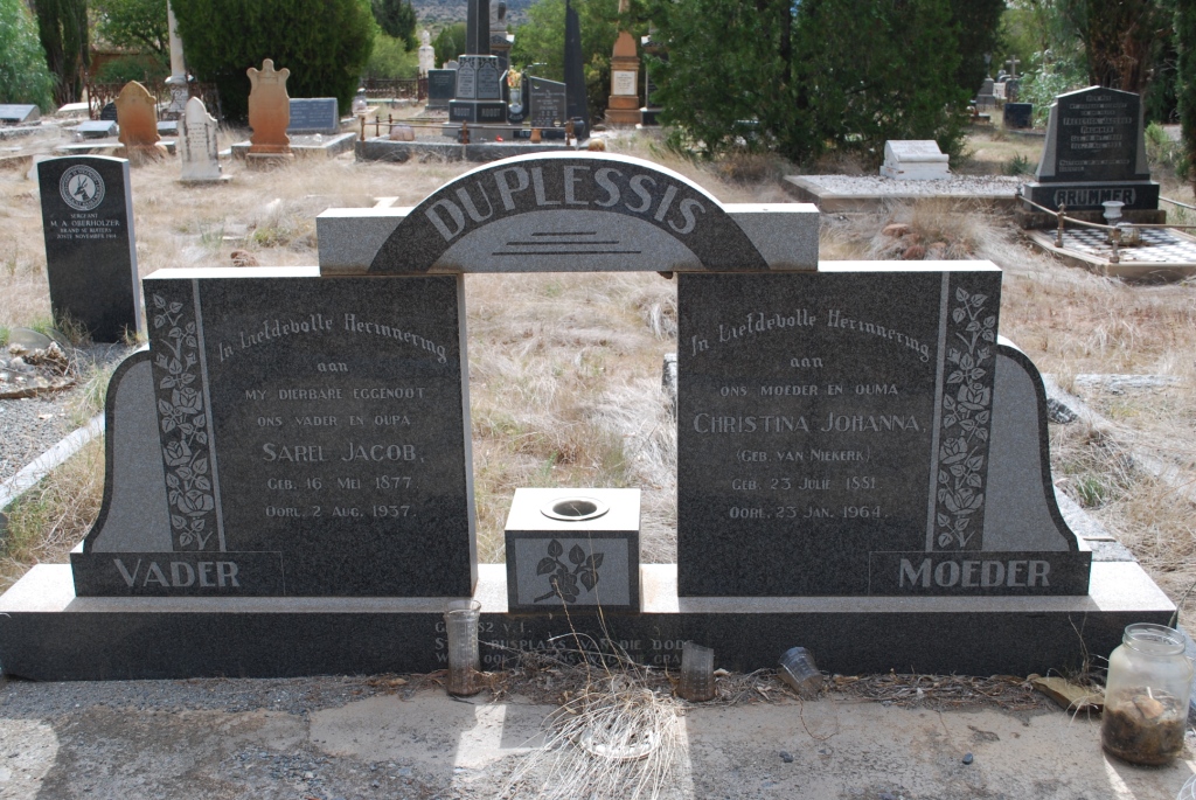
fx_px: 1297
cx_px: 598
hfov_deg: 49.5
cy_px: 400
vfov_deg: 34.3
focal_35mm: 39
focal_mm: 26
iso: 100
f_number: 6.3
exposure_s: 1/160
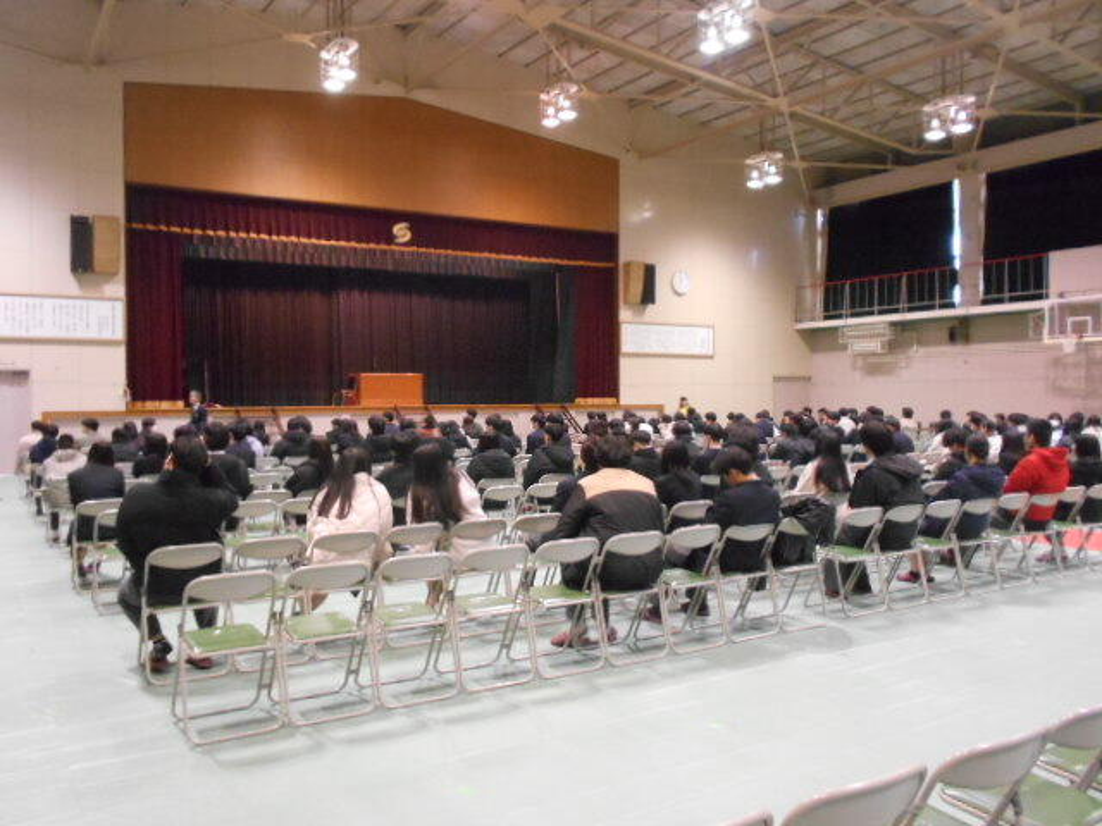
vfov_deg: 46.8
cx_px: 551
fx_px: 955
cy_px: 413
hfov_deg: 60.0
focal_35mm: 30
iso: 800
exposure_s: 1/25
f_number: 3.4
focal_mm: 5.1
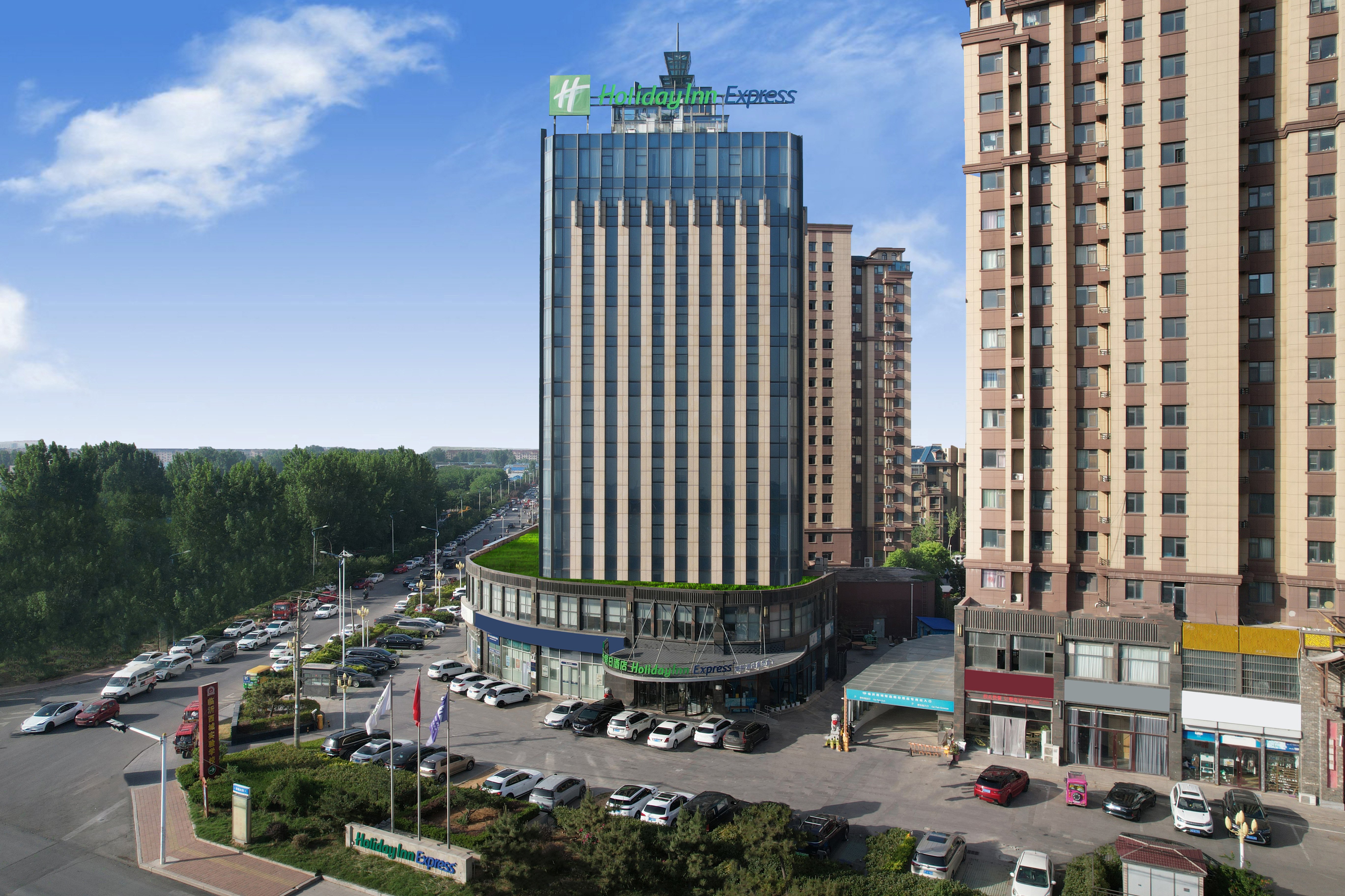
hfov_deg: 78.6
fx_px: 822
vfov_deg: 57.2
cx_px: 672
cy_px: 448
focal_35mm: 22
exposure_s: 1/1250
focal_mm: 8.38
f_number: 2.8
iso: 110
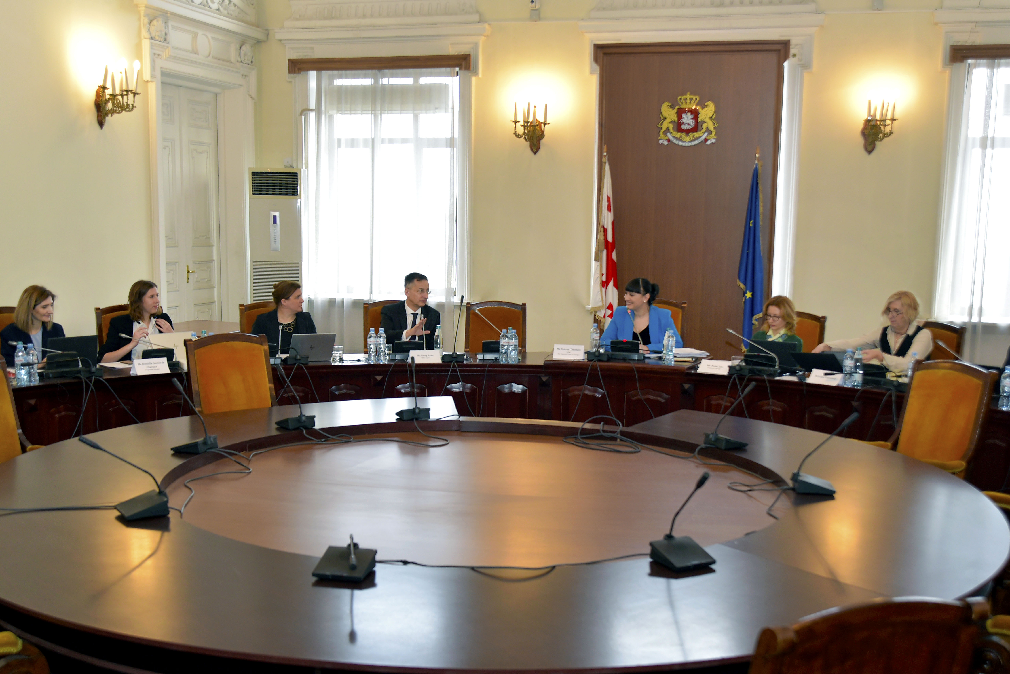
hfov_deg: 51.8
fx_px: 1038
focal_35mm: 37
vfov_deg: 35.9
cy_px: 364
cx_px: 531
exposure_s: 1/160
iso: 1250
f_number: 4
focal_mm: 34
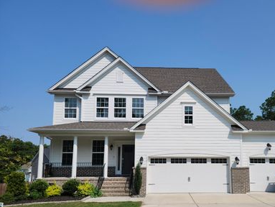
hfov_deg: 58.9
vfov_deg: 46.3
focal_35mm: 30
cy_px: 134
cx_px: 178
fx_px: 239
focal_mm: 5.54
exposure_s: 1/2993
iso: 25
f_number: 1.8
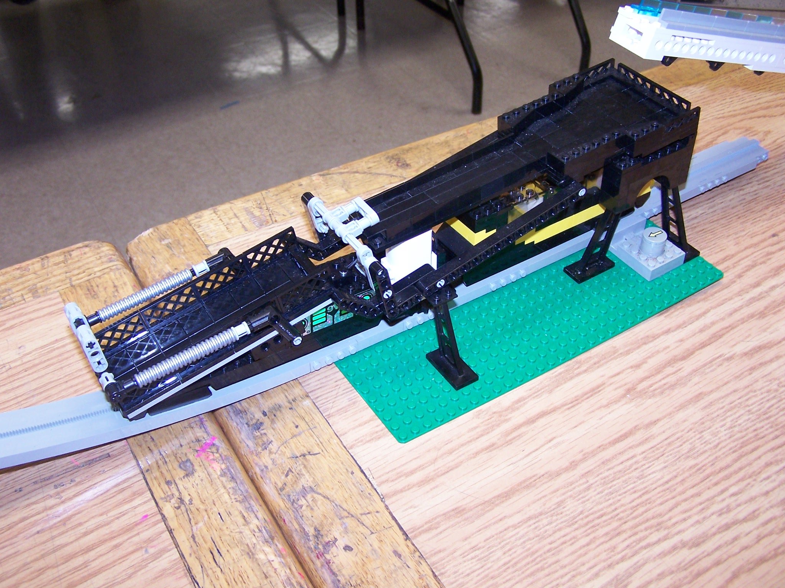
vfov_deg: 37.7
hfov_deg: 49.0
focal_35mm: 38
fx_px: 862
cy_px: 294
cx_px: 392
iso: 140
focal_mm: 6.3
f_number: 2.8
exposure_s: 1/60
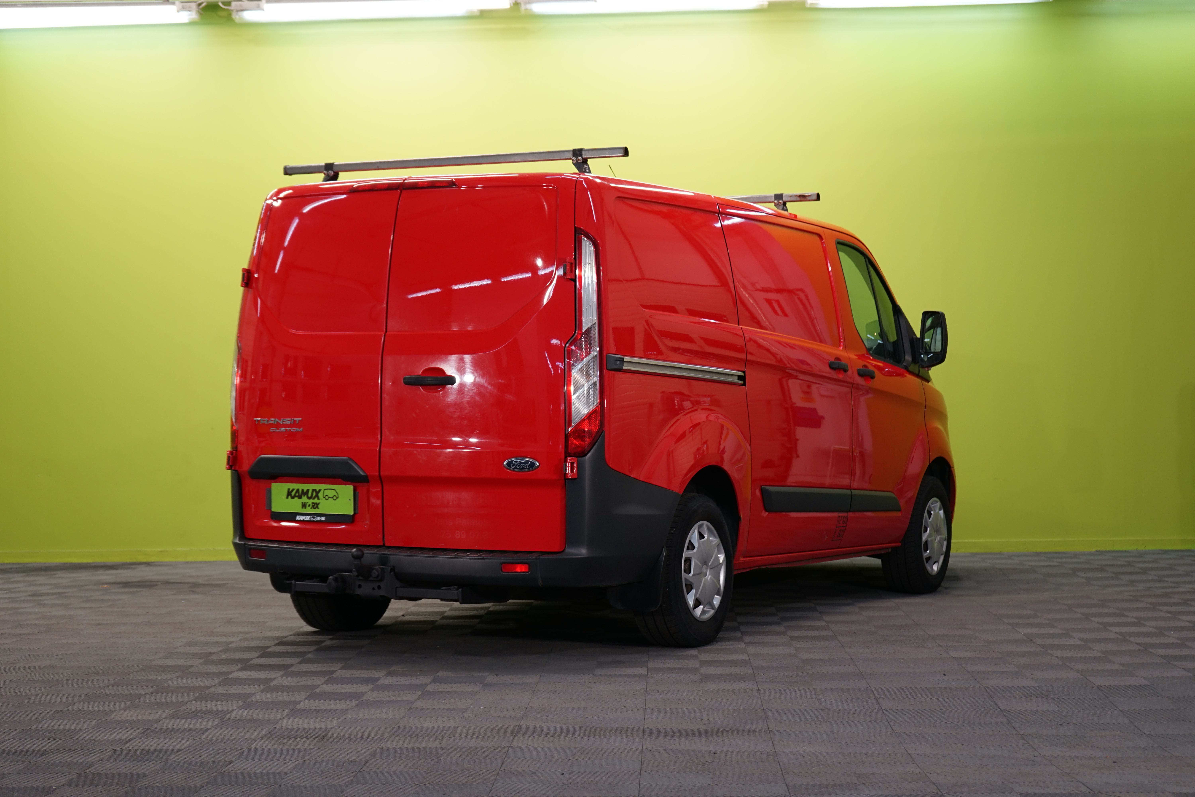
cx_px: 598
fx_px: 2058
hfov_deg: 32.4
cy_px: 398
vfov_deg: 21.9
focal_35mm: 62
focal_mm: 62
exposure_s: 1/30
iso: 320
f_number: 5.6
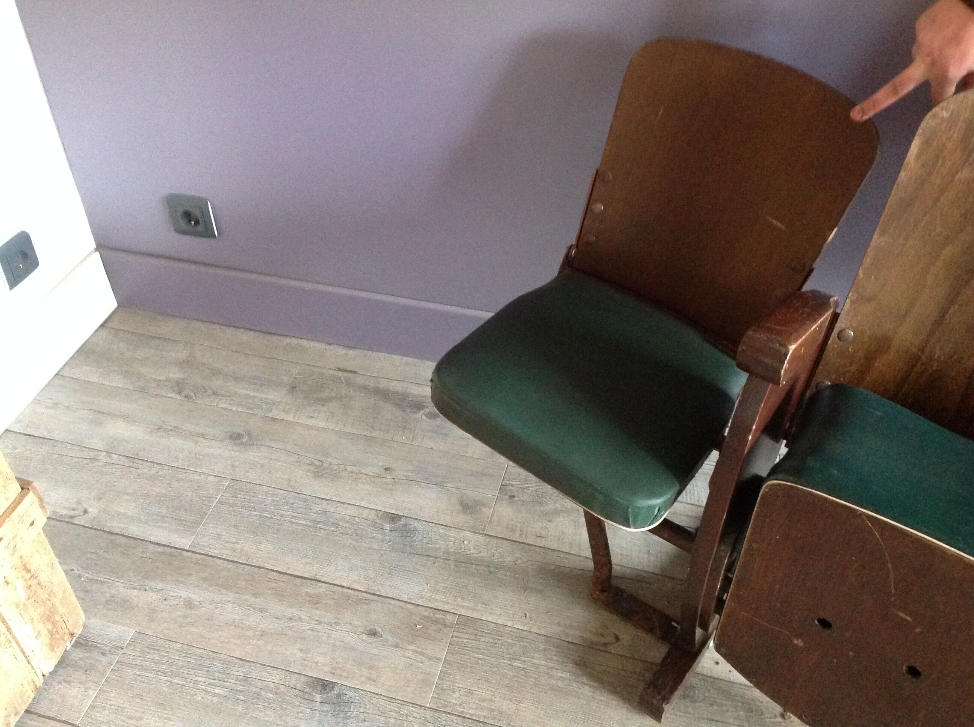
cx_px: 487
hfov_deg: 52.7
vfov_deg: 40.6
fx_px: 983
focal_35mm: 35
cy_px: 364
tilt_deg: -42.7
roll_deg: -0.3
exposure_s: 1/15
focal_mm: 4.28
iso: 640
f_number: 2.4
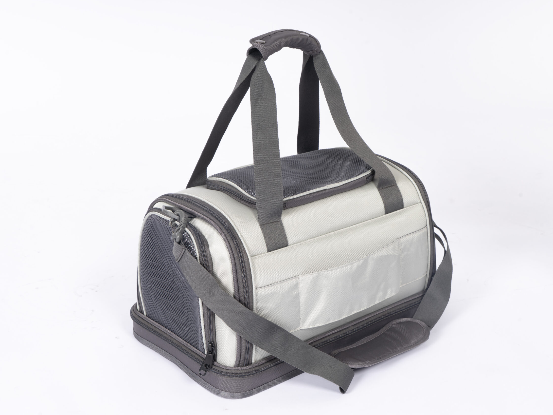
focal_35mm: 56
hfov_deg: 34.4
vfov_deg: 26.1
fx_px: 895
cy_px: 206
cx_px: 278
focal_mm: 51
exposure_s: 1/100
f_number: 14
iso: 100
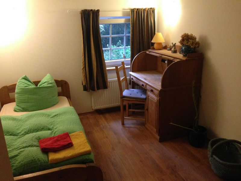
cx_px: 120
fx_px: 230
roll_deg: +2.7
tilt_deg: -18.5
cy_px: 90
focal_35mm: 33
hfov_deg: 55.4
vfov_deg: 42.9
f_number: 2.4
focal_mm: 4.12
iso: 500
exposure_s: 1/17
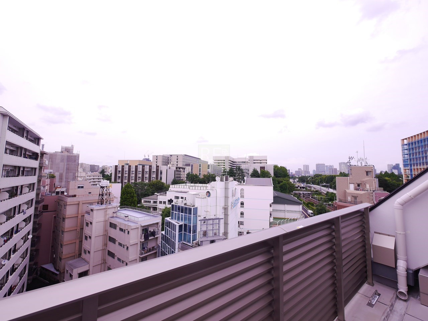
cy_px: 160
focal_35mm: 14
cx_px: 214
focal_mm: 7
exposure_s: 1/200
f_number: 5.6
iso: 160
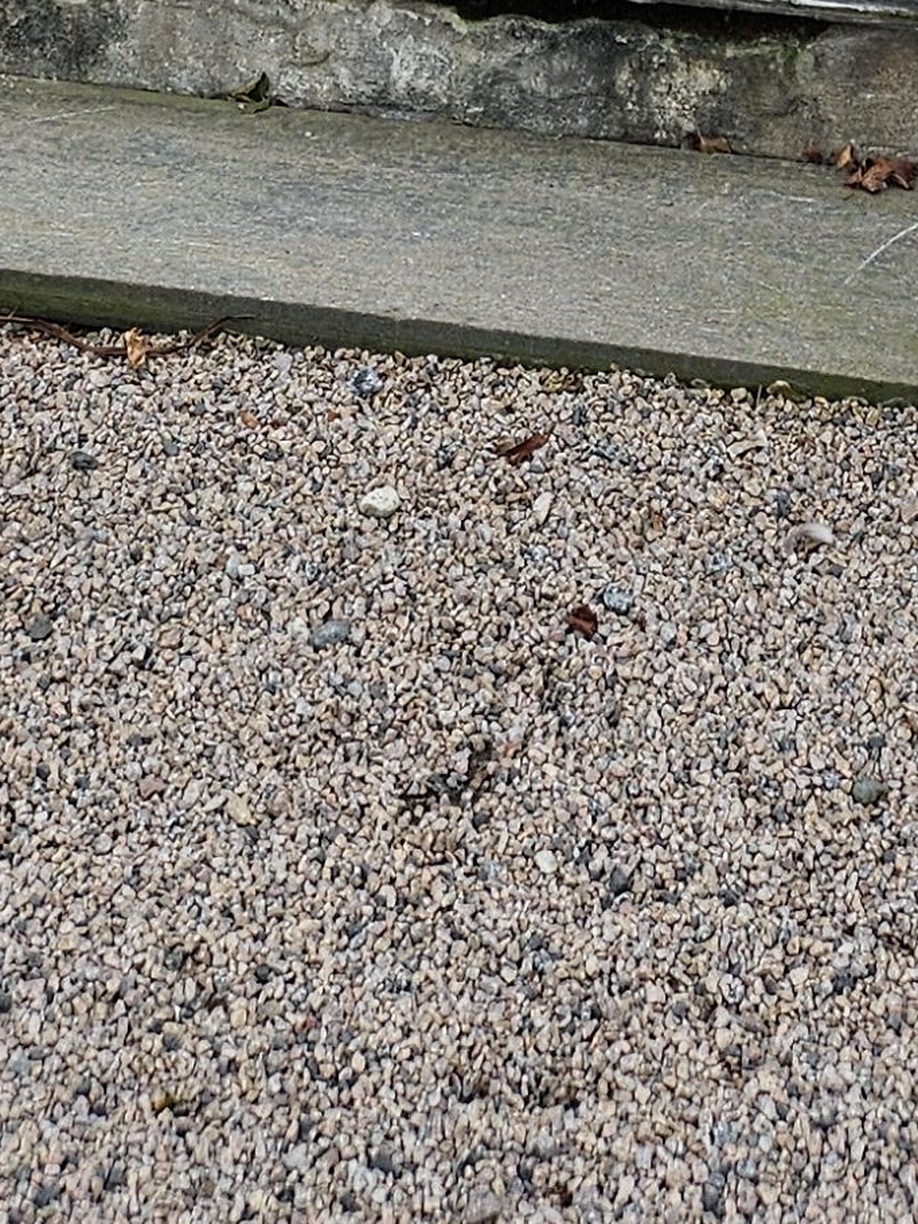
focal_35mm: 101
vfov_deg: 14.8
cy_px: -1442
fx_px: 3572
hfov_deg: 14.6
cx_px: 667
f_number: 1.8
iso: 40
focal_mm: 5.4
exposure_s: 1/180
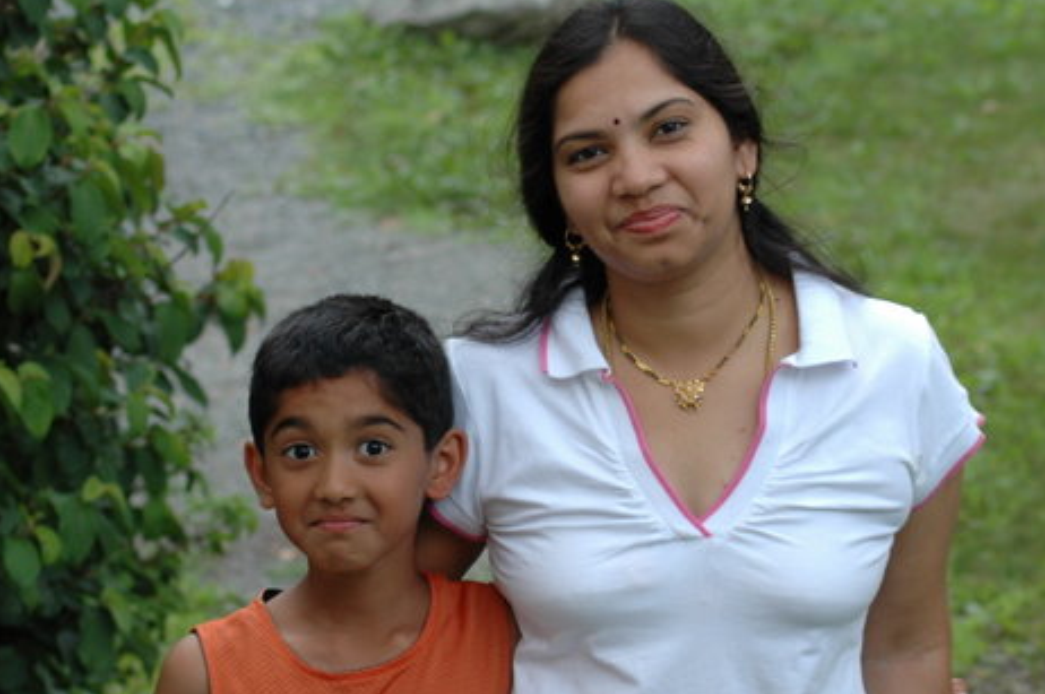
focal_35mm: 182
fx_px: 5277
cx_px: 489
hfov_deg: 11.3
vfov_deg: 7.5
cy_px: 285
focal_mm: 70
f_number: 5
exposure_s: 1/100
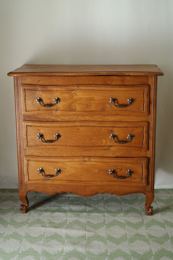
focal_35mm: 58
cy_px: 130
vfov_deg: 34.5
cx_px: 86
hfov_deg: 23.4
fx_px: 418
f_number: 5.6
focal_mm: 38
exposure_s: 1/30
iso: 800
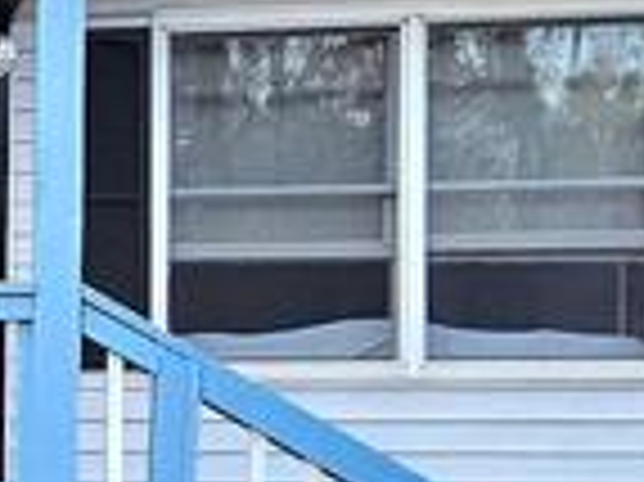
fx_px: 1729
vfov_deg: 15.6
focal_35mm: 93
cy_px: 482
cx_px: -554
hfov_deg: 17.0
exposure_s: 1/208
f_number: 2.2
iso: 100
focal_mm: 1.74
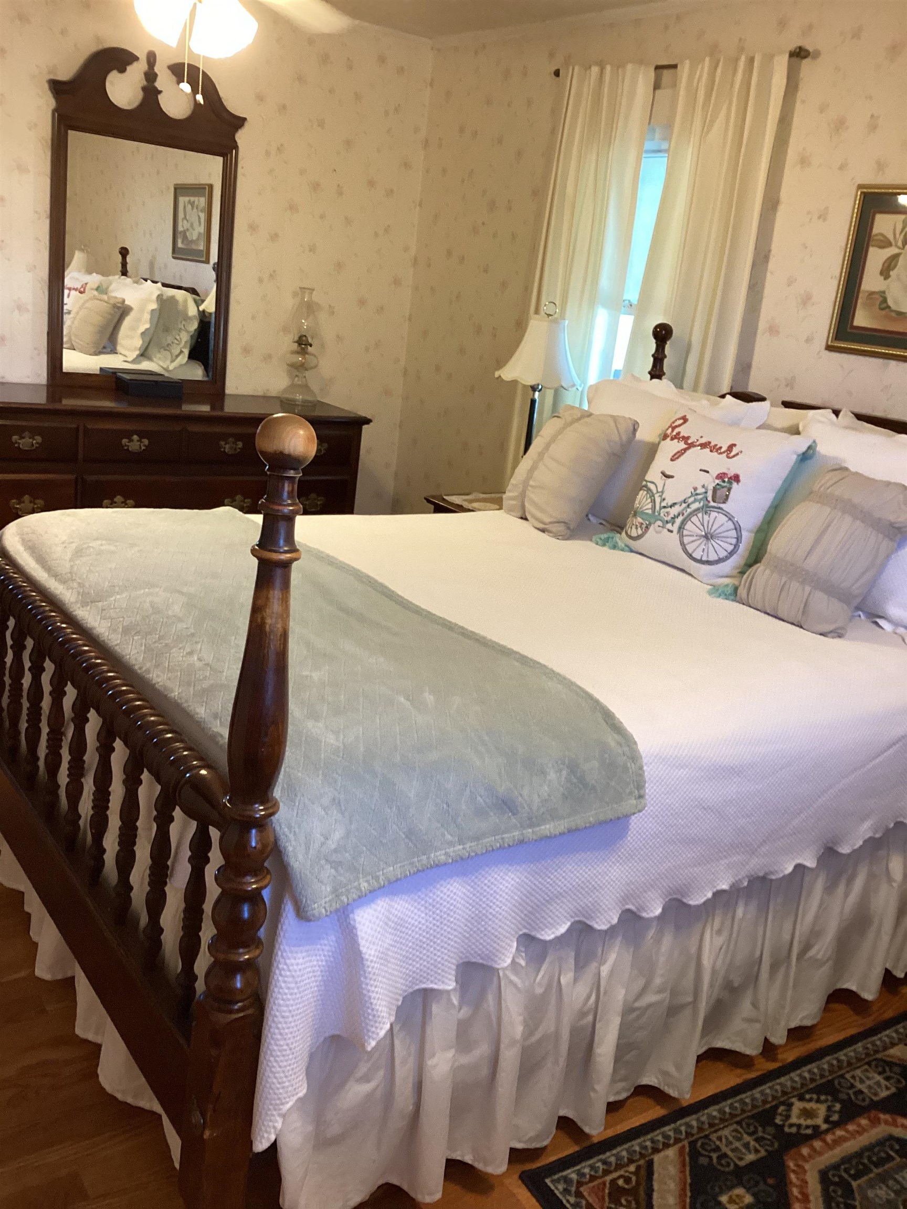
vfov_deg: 58.4
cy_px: 604
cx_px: 454
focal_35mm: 31
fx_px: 1083
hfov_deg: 45.4
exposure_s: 1/60
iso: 160
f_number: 2.4
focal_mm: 3.3
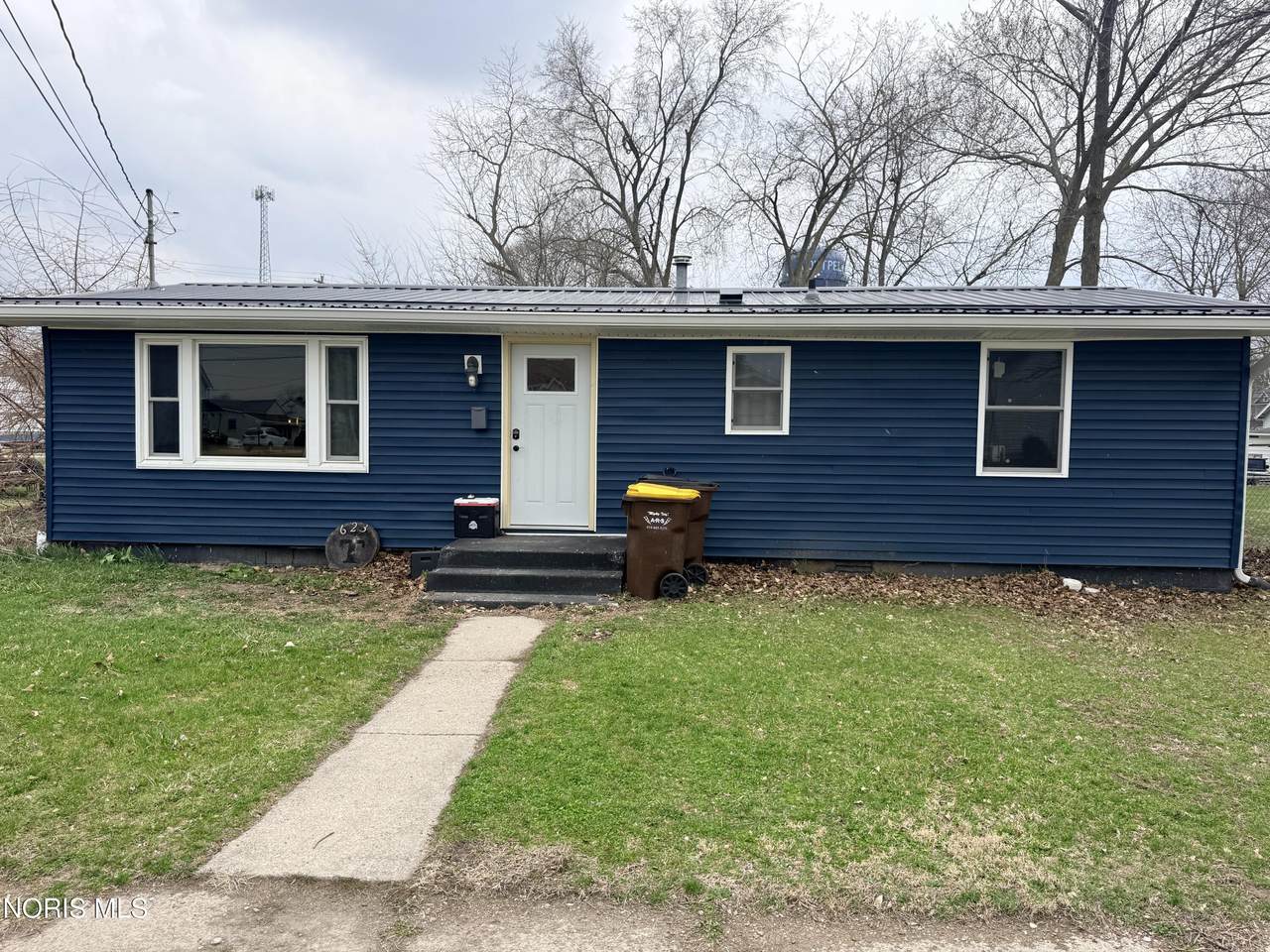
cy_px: 476
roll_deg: -0.1
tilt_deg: -2.0
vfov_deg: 56.8
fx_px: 881
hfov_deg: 71.6
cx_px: 635
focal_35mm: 24
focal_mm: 6.76
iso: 80
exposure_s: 1/1060
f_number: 1.78
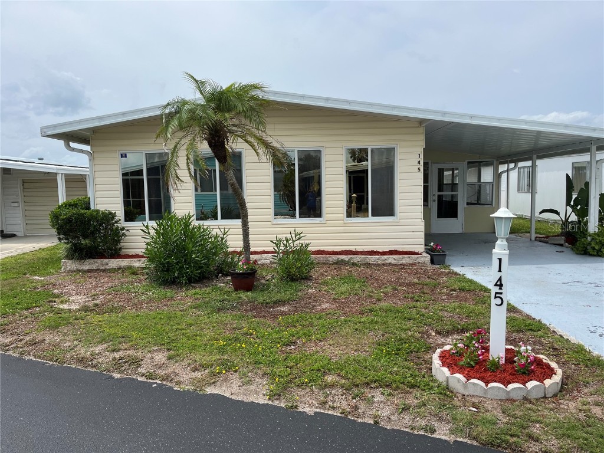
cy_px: 226
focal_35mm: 26
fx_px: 454
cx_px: 302
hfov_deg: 67.3
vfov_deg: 53.1
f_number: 1.6
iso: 50
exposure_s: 1/4651
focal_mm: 5.1
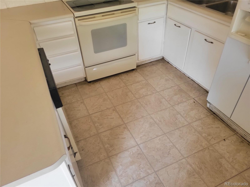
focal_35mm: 26
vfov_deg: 53.1
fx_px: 188
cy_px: 94
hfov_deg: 67.3
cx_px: 125
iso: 200
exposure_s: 1/60
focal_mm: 5.4
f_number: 1.8
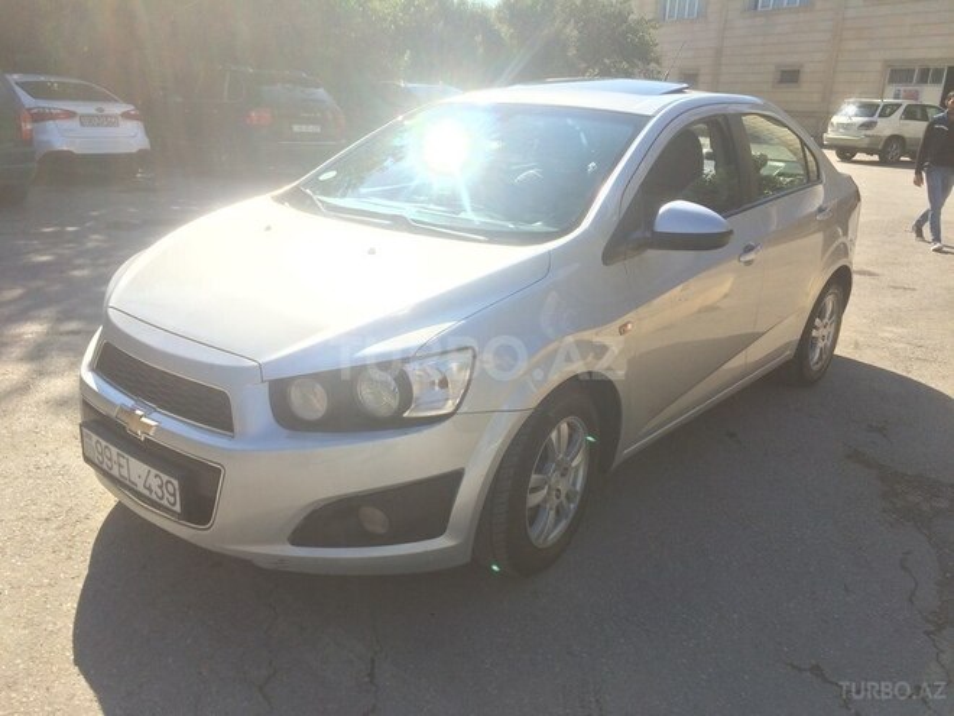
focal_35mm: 29
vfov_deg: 48.2
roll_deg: -3.3
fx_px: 799
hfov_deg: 61.7
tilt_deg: -18.5
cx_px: 477
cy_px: 358
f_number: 2.2
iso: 32
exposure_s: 1/1244
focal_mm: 4.15
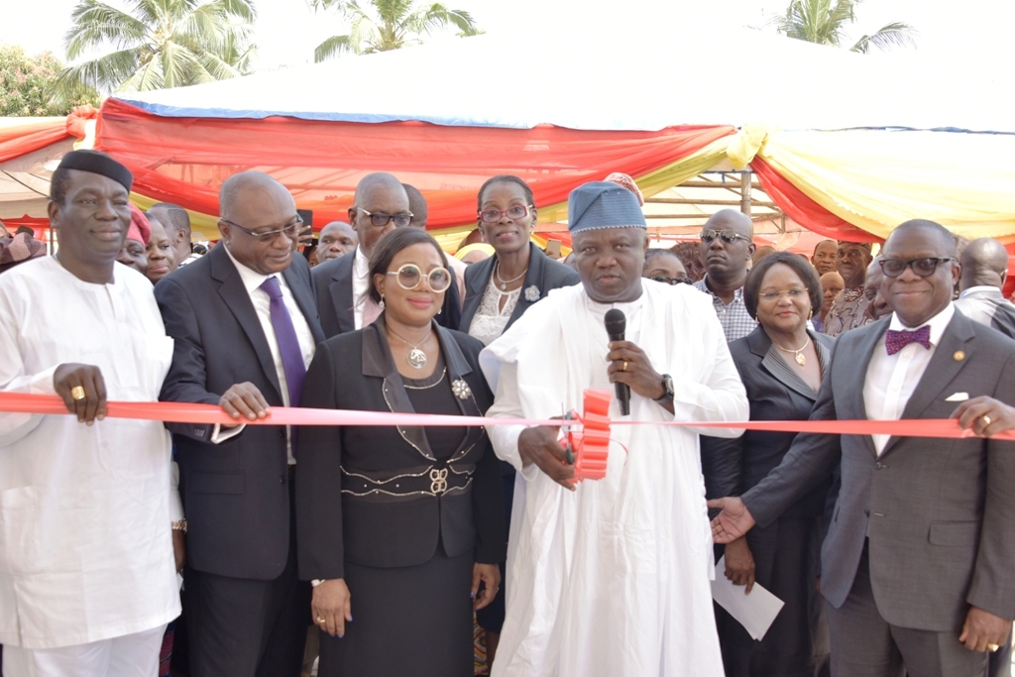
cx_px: 508
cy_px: 338
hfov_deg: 44.5
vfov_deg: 30.5
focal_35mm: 44
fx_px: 1241
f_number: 7.1
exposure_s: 1/125
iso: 320
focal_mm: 44
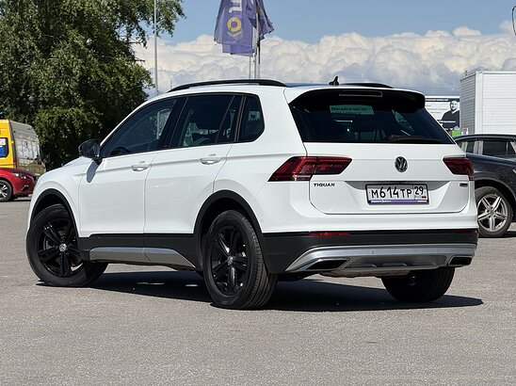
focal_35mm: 120
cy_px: 193
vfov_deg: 12.3
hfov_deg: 16.4
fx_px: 1787
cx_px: 258
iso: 50
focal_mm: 15.66
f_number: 2.8
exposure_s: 1/3344
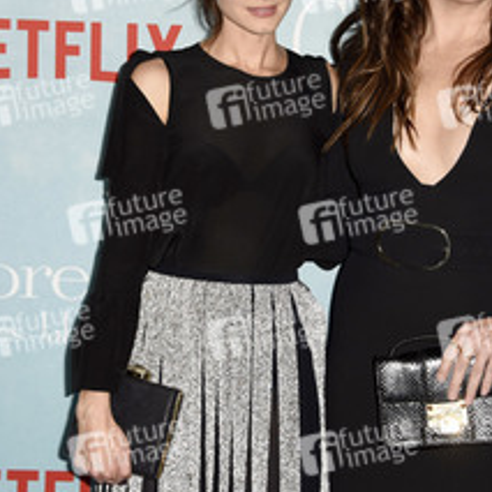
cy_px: 159
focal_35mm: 126
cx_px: 297
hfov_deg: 13.8
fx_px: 2026
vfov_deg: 13.8
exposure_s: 1/200
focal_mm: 70
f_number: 5.6
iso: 800
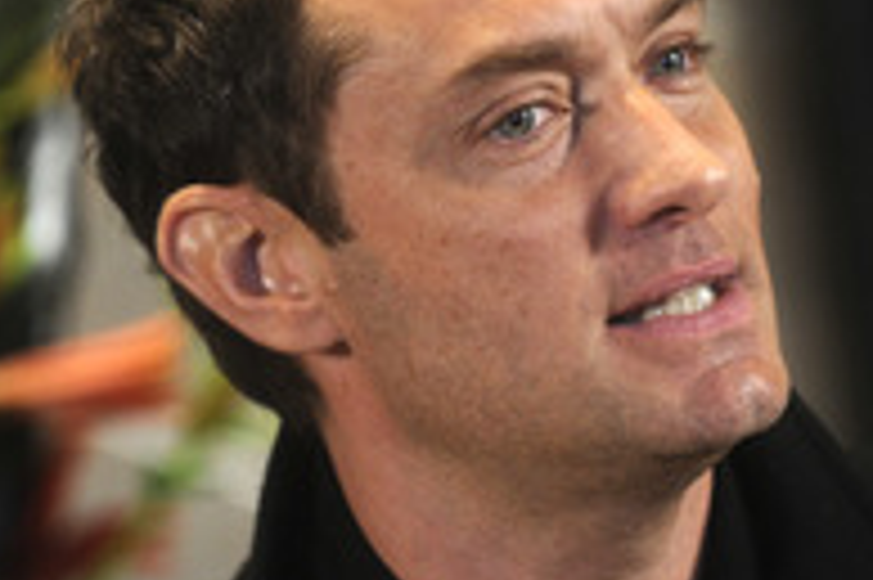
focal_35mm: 465
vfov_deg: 3.0
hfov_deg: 4.4
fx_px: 11266
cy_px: 337
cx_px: 486
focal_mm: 200
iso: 1600
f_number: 2.8
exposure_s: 1/125
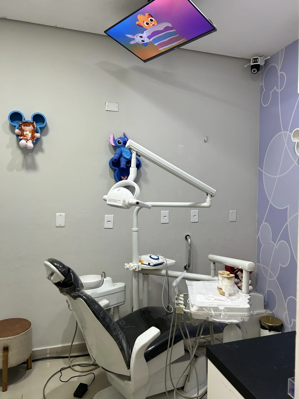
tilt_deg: -2.5
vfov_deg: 67.3
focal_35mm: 26
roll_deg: -0.4
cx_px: 150
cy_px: 200
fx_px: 299
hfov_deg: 53.1
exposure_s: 1/60
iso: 100
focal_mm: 5.7
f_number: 1.5
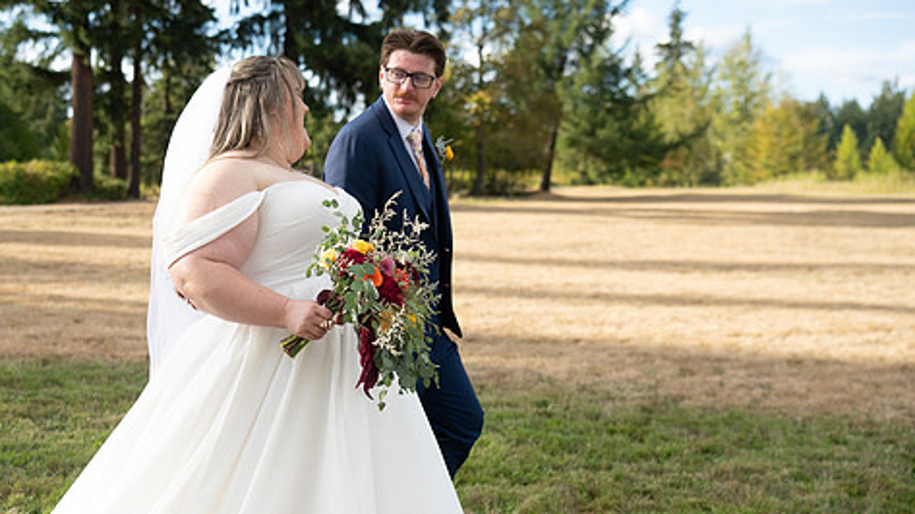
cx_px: 371
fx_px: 1092
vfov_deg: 26.5
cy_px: 268
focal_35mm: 45
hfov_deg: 45.3
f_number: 2.8
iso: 400
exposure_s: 1/2500
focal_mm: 35
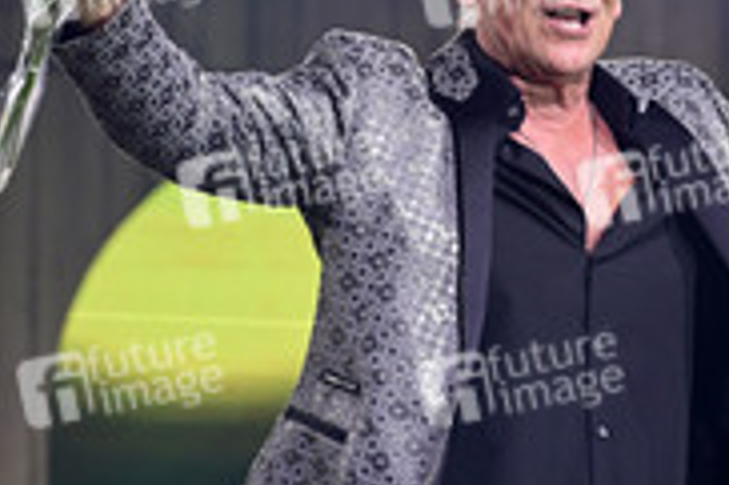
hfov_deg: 4.2
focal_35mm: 496
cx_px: 575
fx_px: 10035
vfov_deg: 2.8
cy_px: 80
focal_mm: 200
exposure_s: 1/320
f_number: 4
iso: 1600
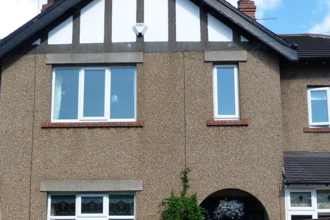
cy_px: 161
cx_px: 165
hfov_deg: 40.3
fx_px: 449
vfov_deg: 27.2
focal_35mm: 49
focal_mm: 4.7
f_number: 3.3
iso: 100
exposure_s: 1/500
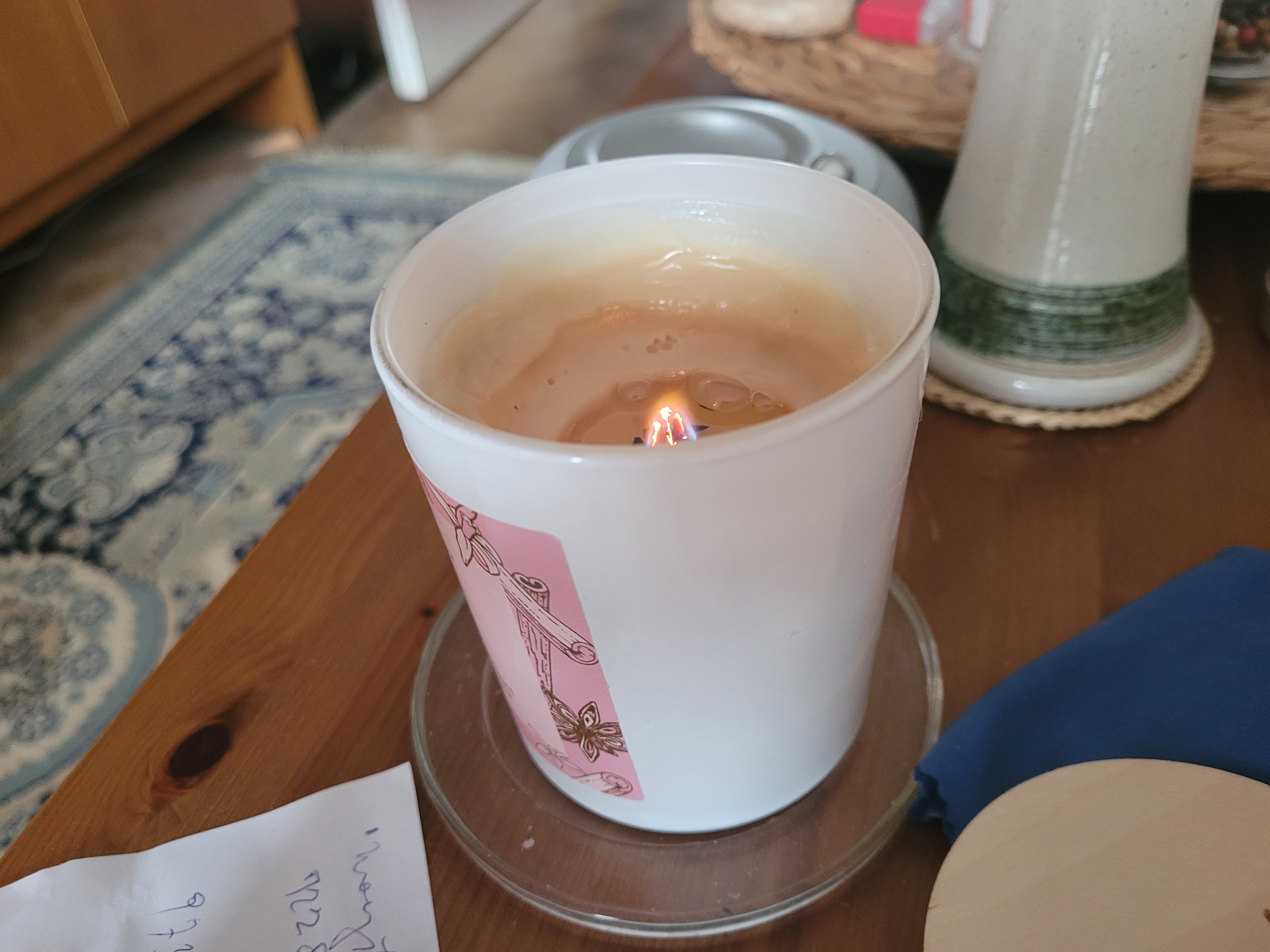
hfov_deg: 67.3
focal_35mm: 26
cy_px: 476
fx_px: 954
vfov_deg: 53.1
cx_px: 635
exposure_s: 1/33
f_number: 1.8
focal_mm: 5.4
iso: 500
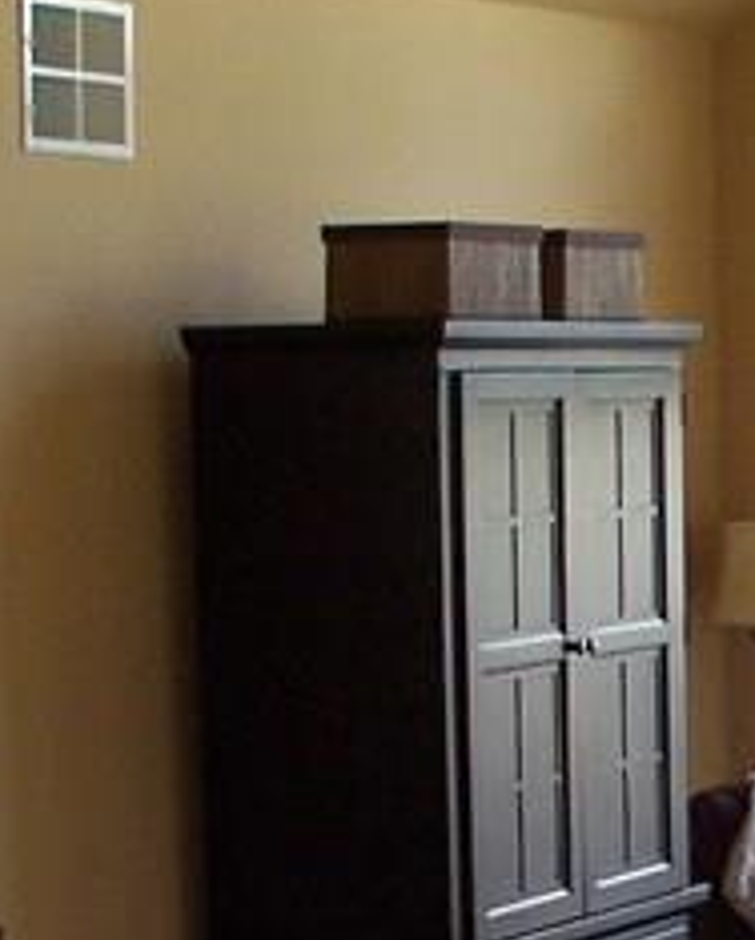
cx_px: 1056
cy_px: 1069
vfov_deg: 11.7
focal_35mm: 162
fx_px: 4513
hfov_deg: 9.4
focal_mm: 6.3
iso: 140
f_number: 2.8
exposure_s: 1/45
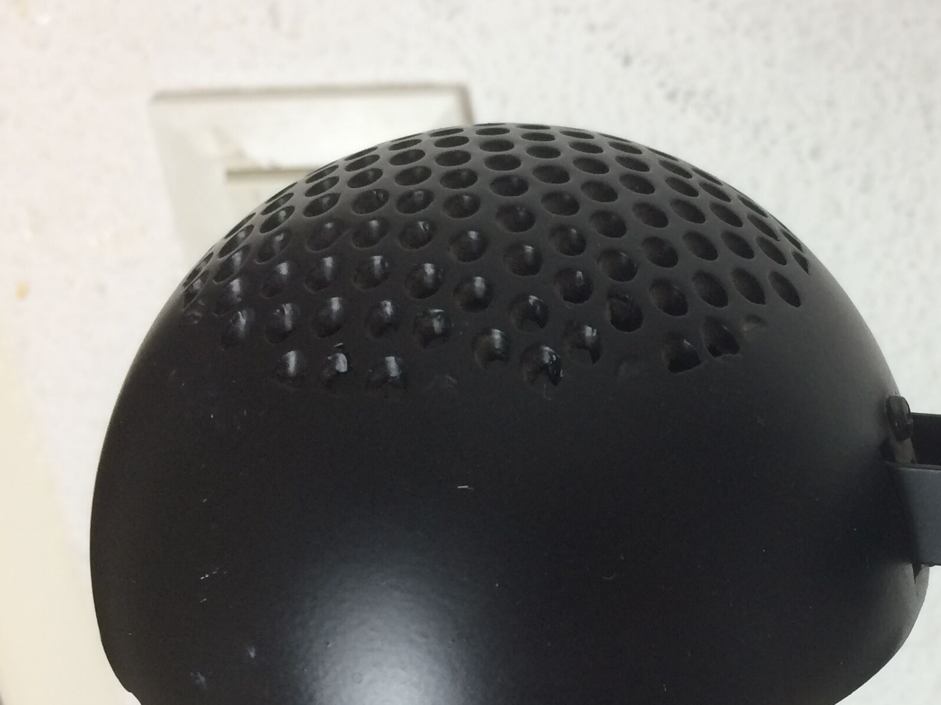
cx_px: 780
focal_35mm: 59
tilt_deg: -33.1
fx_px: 1604
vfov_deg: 24.6
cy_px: 516
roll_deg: +0.7
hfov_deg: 31.7
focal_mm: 4.15
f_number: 2.2
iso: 40
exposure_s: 1/33
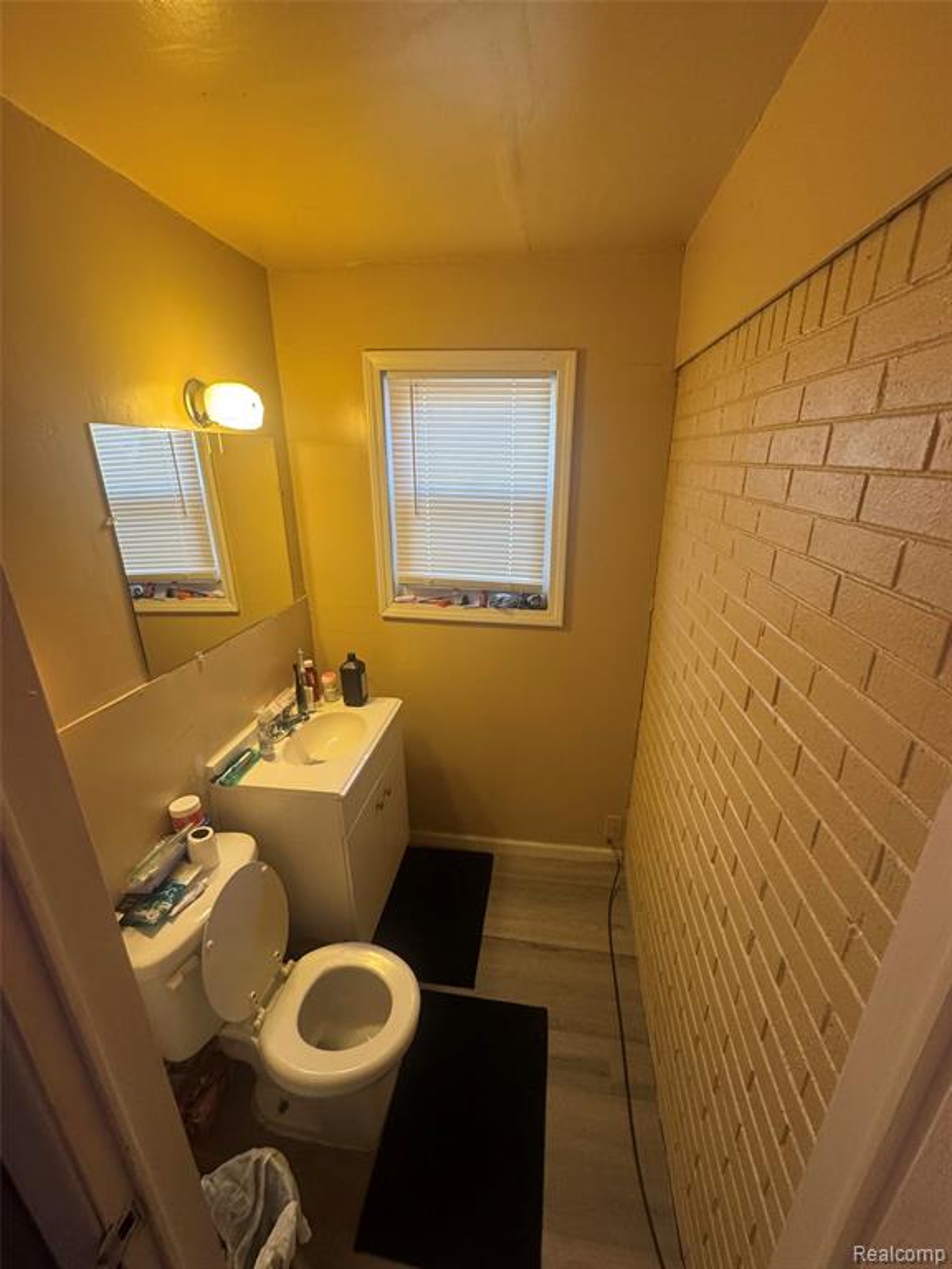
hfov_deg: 85.7
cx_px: 476
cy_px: 634
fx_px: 513
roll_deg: -0.5
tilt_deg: -19.3
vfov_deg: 102.1
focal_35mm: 14
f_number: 2.2
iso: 250
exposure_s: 1/60
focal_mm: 2.22
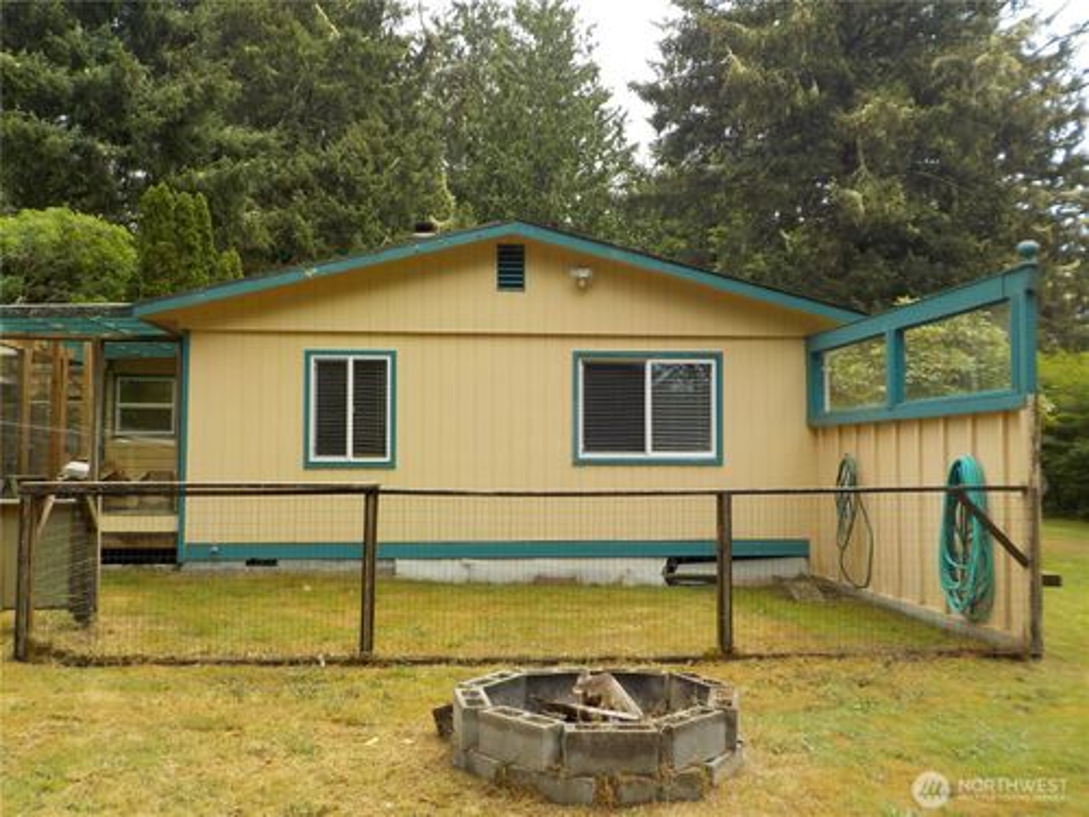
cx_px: 544
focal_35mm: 30
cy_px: 408
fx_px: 944
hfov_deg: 60.0
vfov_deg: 46.8
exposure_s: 1/500
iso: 125
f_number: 3.3
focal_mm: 4.1
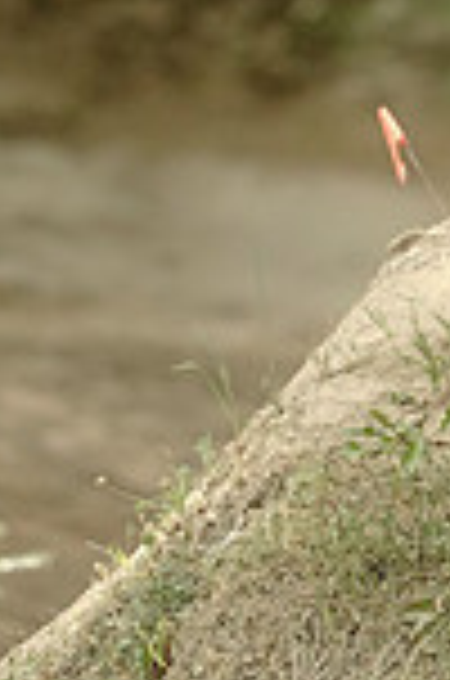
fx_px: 33753
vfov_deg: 1.2
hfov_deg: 0.8
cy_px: -324
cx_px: 306
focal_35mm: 1792
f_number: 4
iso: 5000
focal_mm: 600
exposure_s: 1/2500
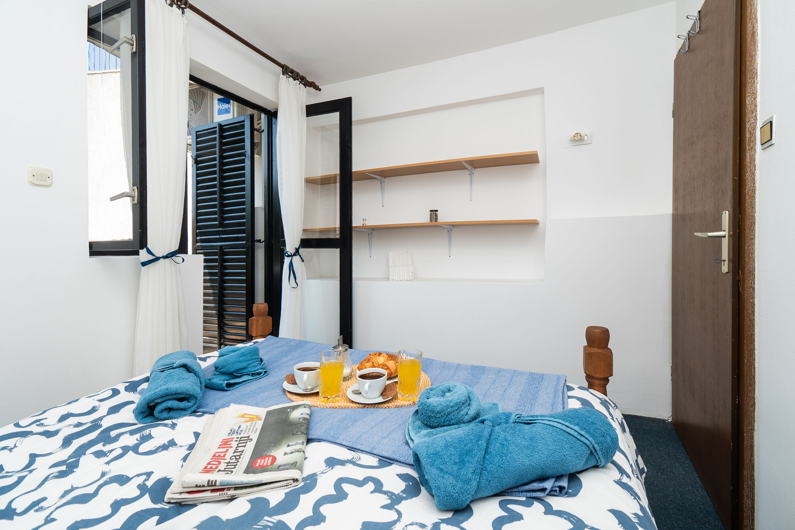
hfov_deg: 100.4
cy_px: 265
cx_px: 398
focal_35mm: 15
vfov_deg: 77.3
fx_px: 331
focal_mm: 10
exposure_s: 1/125
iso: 200
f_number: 8
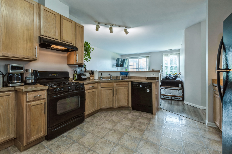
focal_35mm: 16
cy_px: 77
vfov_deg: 73.7
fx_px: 103
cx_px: 116
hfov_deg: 96.7
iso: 200
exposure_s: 1/4
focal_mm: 16
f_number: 9.5
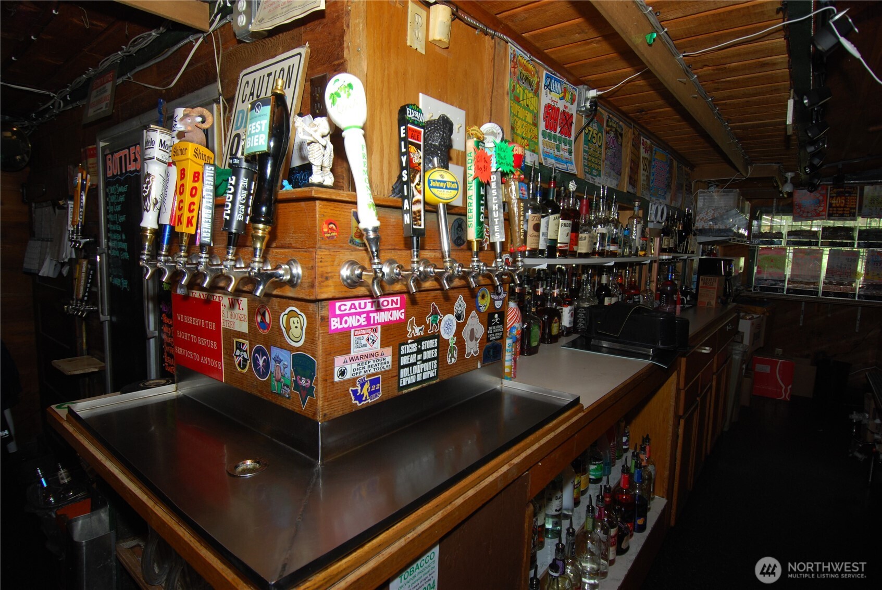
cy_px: 295
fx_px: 441
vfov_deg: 67.5
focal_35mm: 18
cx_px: 441
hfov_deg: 89.9
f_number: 4
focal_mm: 12
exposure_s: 1/60
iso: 200
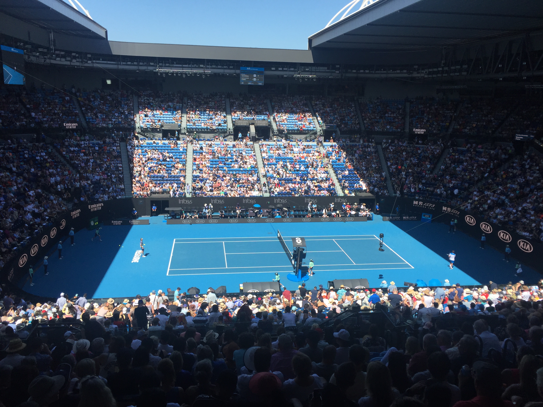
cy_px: 204
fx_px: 455
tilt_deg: -12.8
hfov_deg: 61.7
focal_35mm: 29
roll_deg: -1.9
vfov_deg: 48.2
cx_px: 272
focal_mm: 4.15
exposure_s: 1/1721
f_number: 2.2
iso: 32
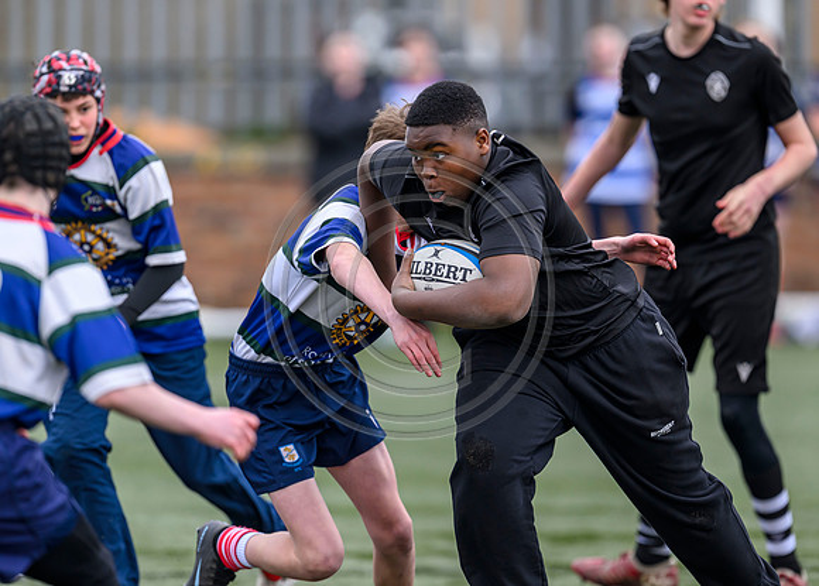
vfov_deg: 3.2
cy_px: 271
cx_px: 473
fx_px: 10506
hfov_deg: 4.5
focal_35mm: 451
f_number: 3.5
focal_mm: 400
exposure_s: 1/1600
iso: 500
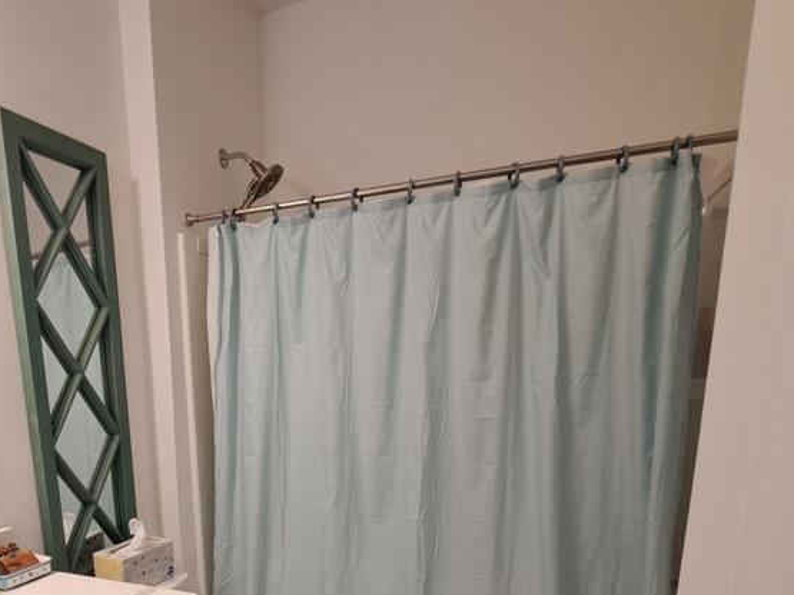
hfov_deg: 68.1
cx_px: 222
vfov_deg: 50.9
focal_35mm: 24
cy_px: 525
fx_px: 550
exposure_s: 1/40
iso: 100
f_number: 2.2
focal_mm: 1.74
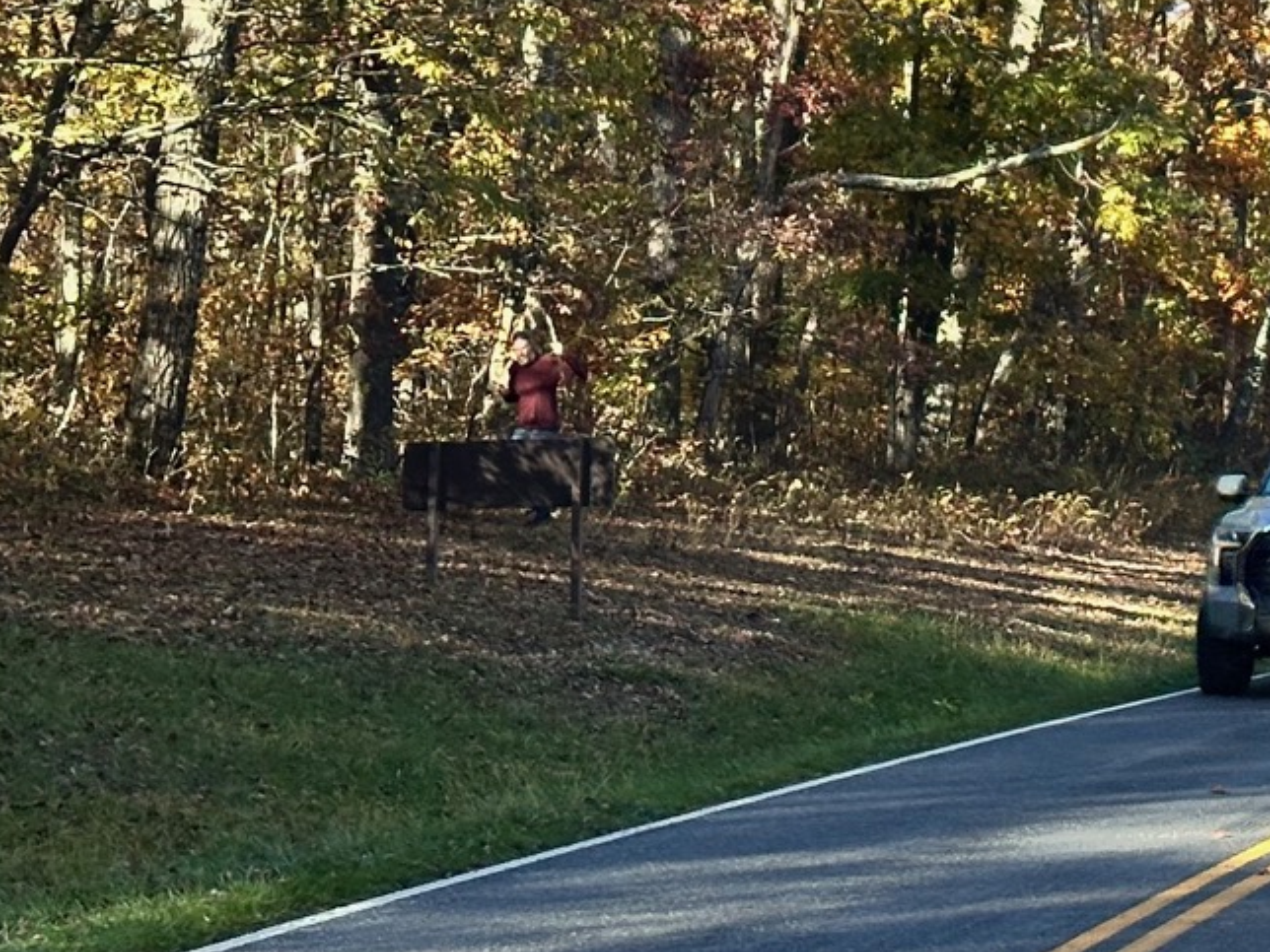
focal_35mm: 143
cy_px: -290
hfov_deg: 13.3
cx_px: 1684
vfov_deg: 10.2
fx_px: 5246
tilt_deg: +5.8
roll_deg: +2.1
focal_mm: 6.86
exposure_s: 1/1339
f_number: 1.78
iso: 64
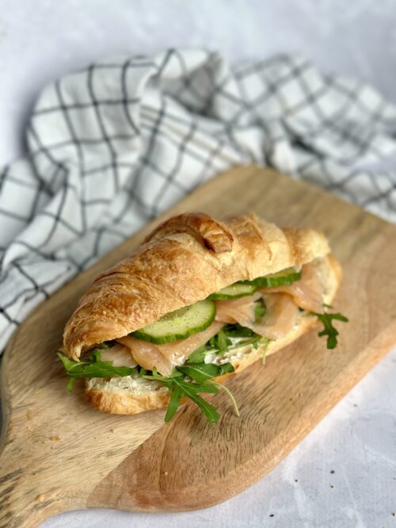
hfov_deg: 30.3
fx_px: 732
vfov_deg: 39.6
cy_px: 264
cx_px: 198
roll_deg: +2.8
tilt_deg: -40.8
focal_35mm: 48
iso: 80
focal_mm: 6.86
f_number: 1.78
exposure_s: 1/121
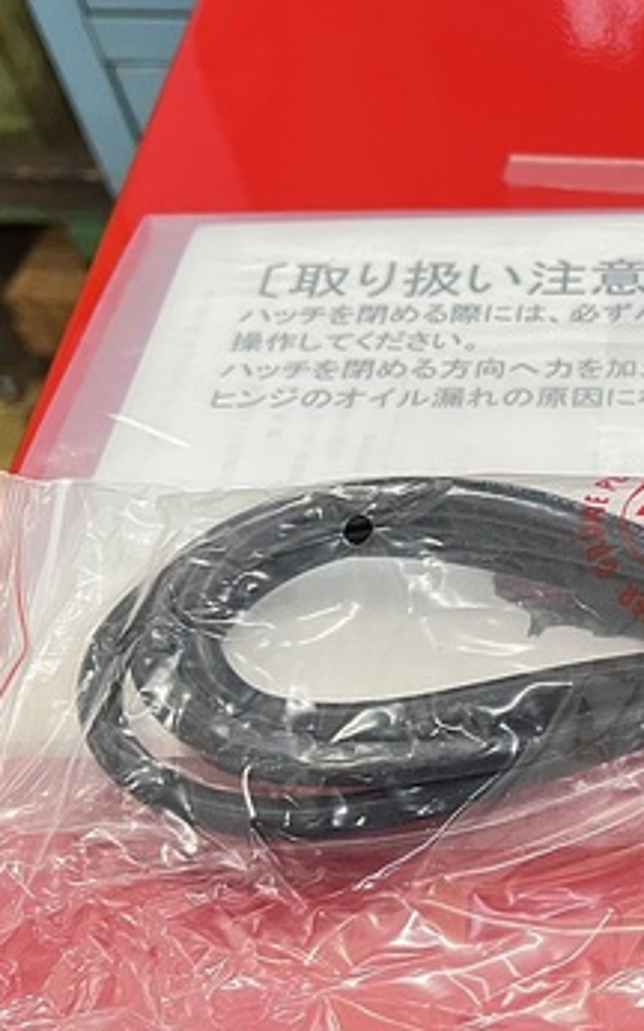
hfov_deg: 22.4
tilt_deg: -52.4
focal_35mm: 51
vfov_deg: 39.2
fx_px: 1433
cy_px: 670
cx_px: 859
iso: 250
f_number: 1.5
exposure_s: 1/60
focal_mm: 5.7
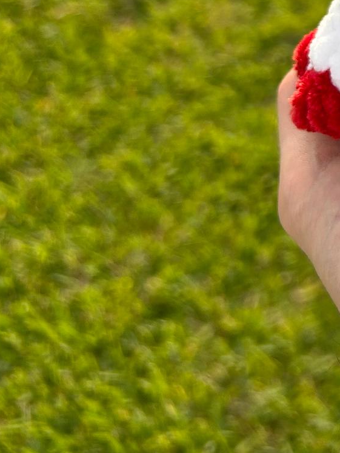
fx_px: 1166
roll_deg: +1.3
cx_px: 574
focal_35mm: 89
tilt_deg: -35.3
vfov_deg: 20.1
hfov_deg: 14.9
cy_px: -138
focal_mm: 5.7
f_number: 1.5
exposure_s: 1/917
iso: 50
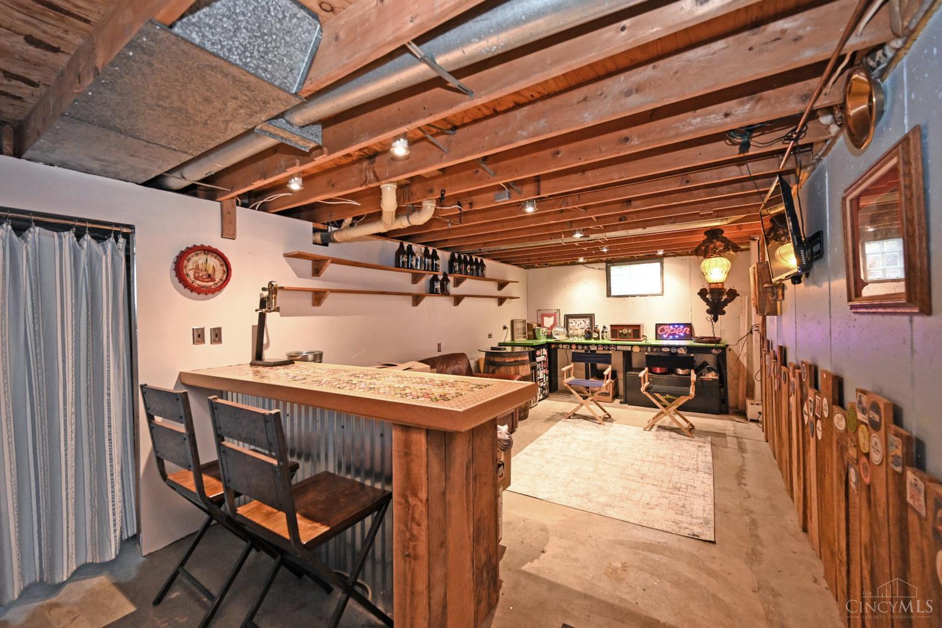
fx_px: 366
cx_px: 471
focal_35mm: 14
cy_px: 314
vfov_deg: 81.2
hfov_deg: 104.3
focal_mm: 14
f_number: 4
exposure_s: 1/60
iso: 2800
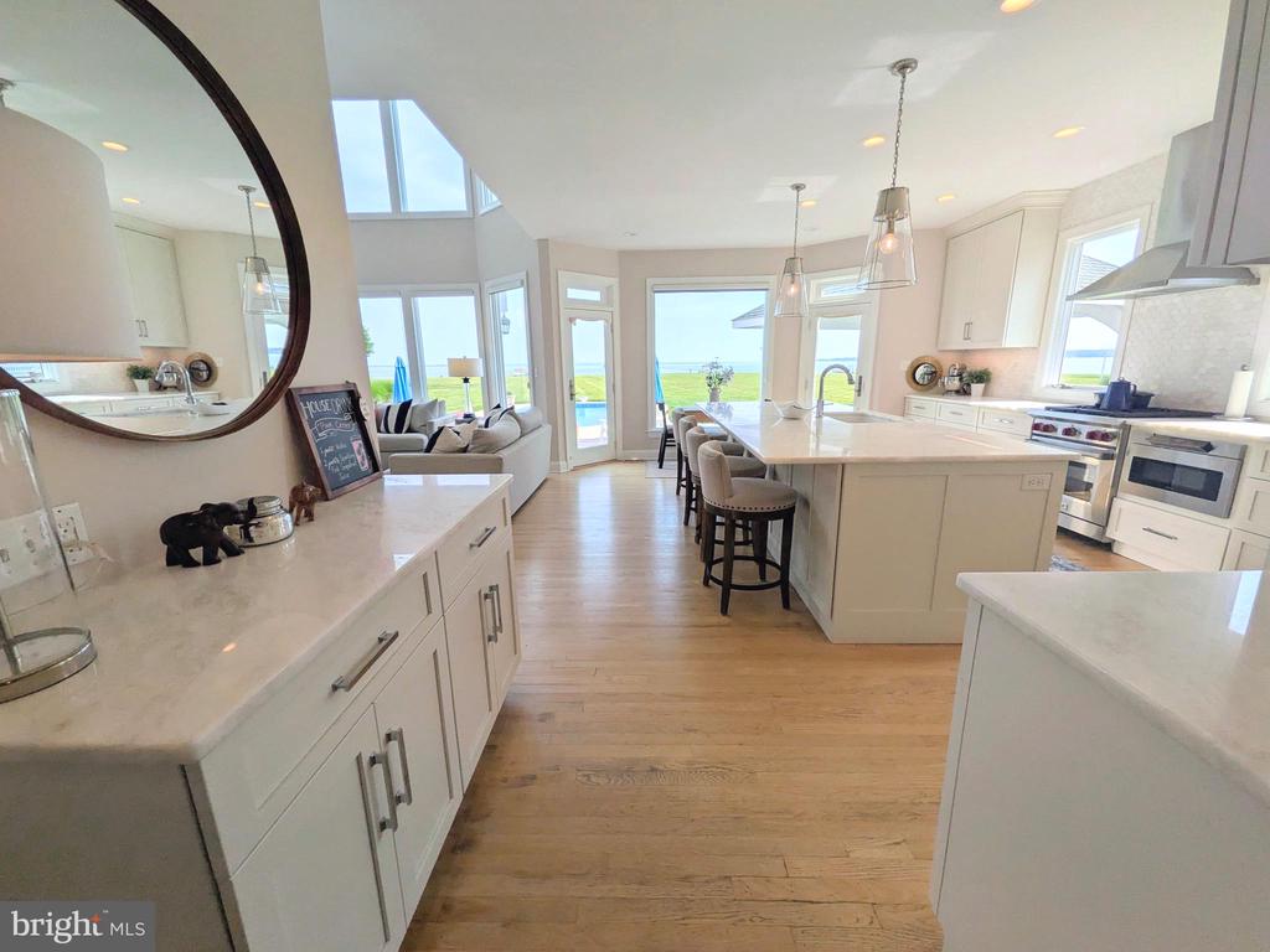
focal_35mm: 14
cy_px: 476
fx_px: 514
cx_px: 635
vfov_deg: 85.7
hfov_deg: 102.1
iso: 55
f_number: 2.2
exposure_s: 1/1414
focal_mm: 1.85
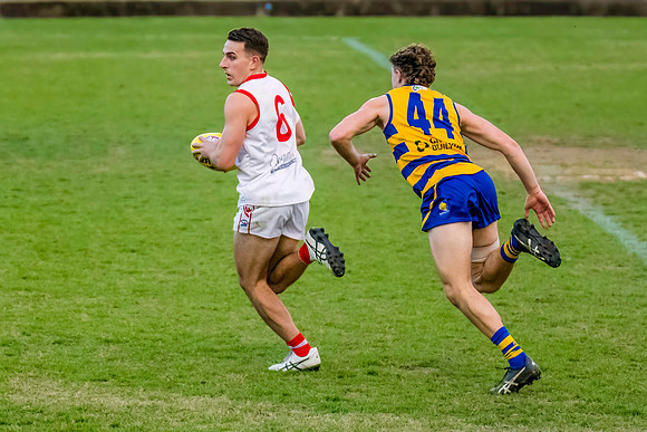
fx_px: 8199
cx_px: 252
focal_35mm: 456
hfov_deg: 4.5
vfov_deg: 3.0
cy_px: 204
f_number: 4
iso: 3600
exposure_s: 1/1600
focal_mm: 195
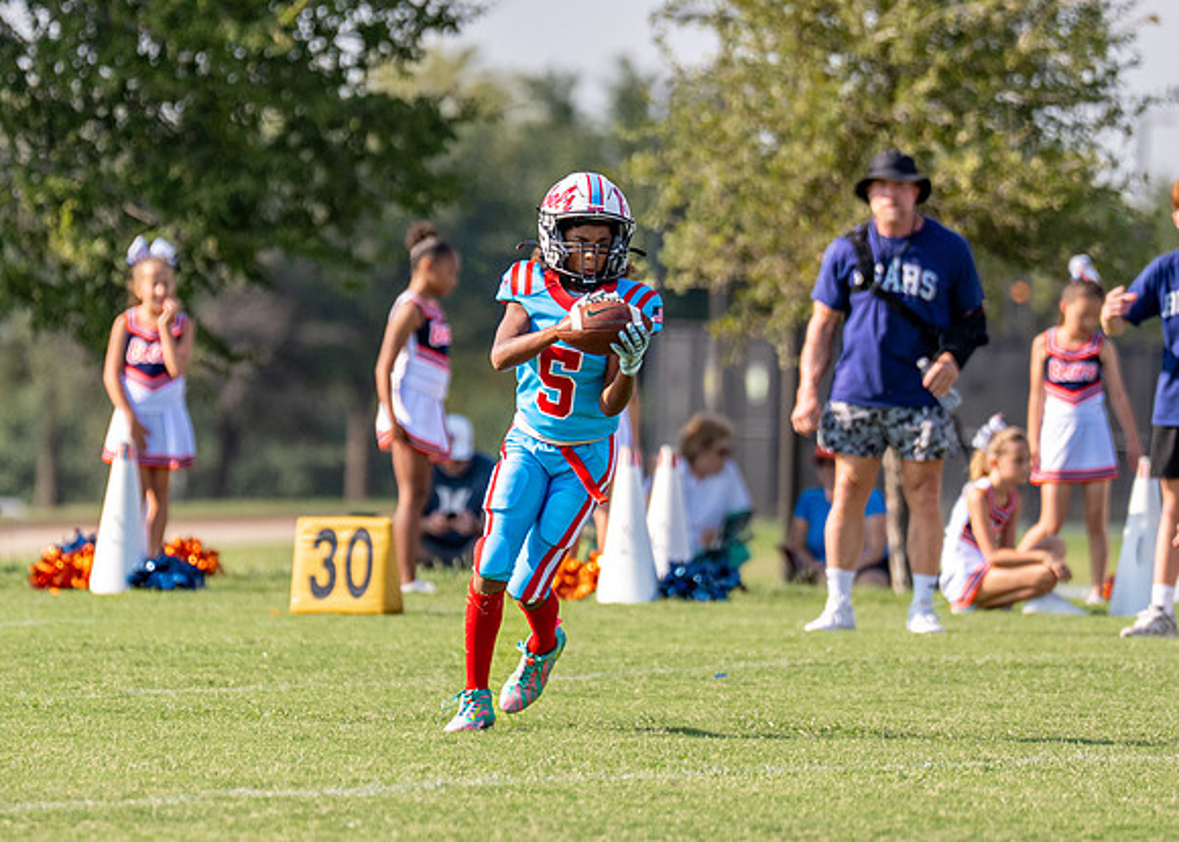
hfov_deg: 4.2
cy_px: 318
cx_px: 553
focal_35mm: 485
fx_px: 16242
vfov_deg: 3.0
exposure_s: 1/2500
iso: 160
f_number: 2.8
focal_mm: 200
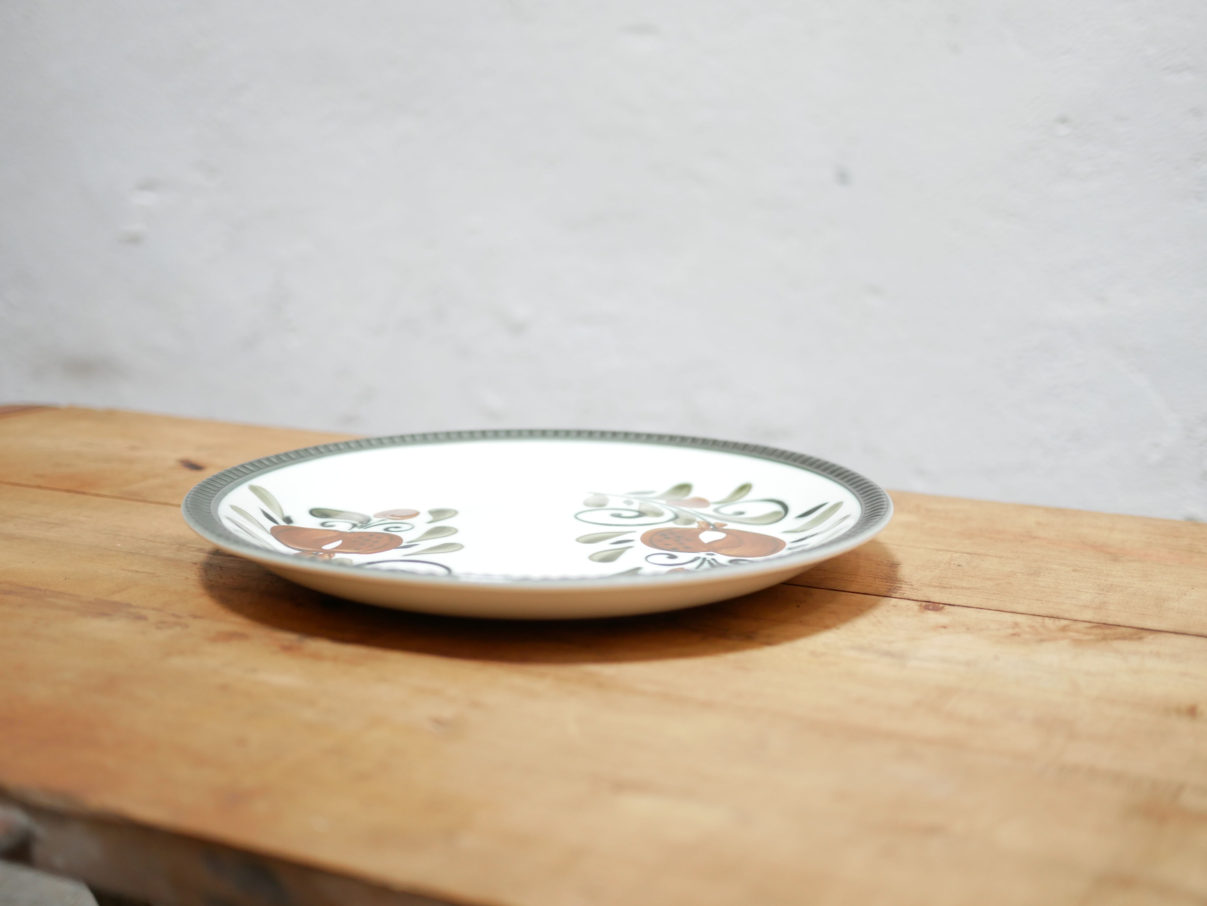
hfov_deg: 46.8
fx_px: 1395
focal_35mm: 40
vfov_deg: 36.0
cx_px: 604
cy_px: 453
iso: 500
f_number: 1.7
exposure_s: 1/60
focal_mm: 20
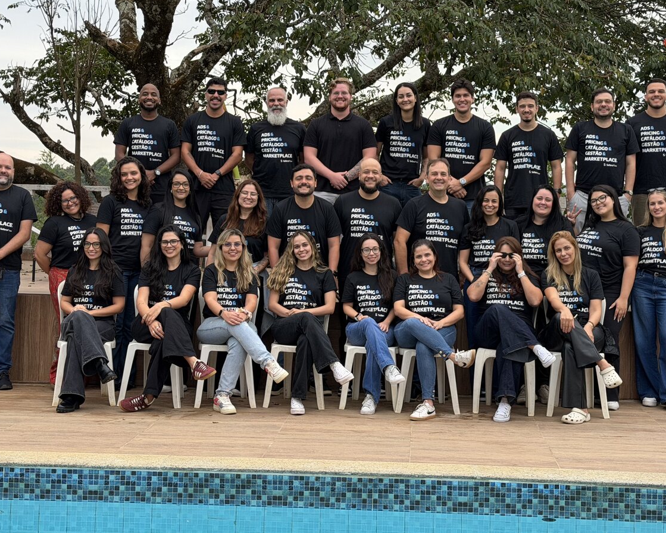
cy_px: 222
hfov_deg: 28.3
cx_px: 372
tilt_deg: -1.2
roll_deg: -0.8
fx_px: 1321
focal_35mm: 67
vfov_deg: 22.8
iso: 80
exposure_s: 1/762
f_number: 1.78
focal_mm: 6.76
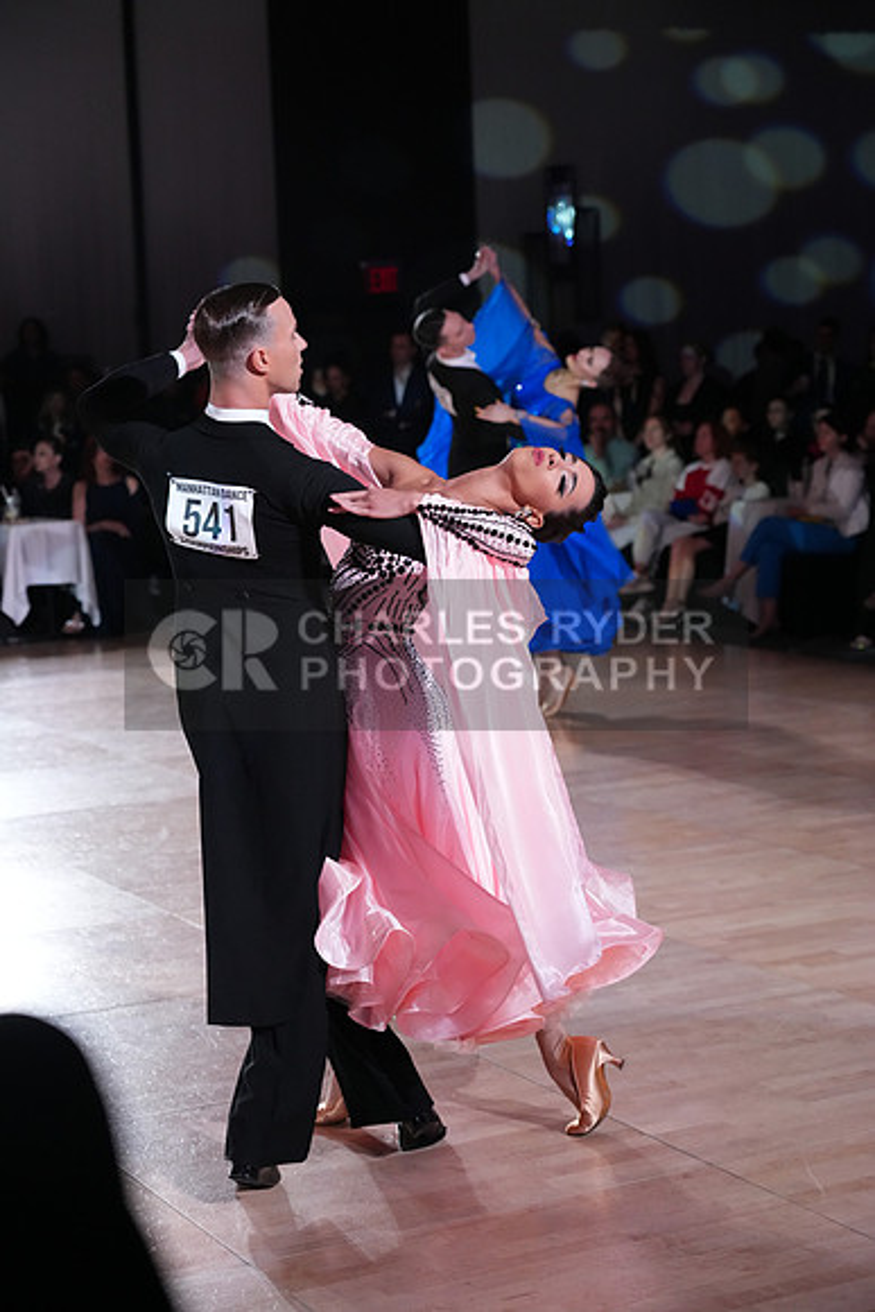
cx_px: 438
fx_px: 2514
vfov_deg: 29.2
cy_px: 656
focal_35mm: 69
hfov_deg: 19.7
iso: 4000
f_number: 4
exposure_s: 1/500
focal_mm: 69
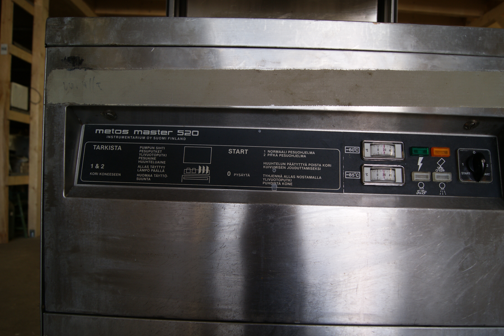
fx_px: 406
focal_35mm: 29
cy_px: 175
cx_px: 262
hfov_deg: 63.6
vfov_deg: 44.9
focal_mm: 18
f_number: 4
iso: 100
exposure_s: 1/30
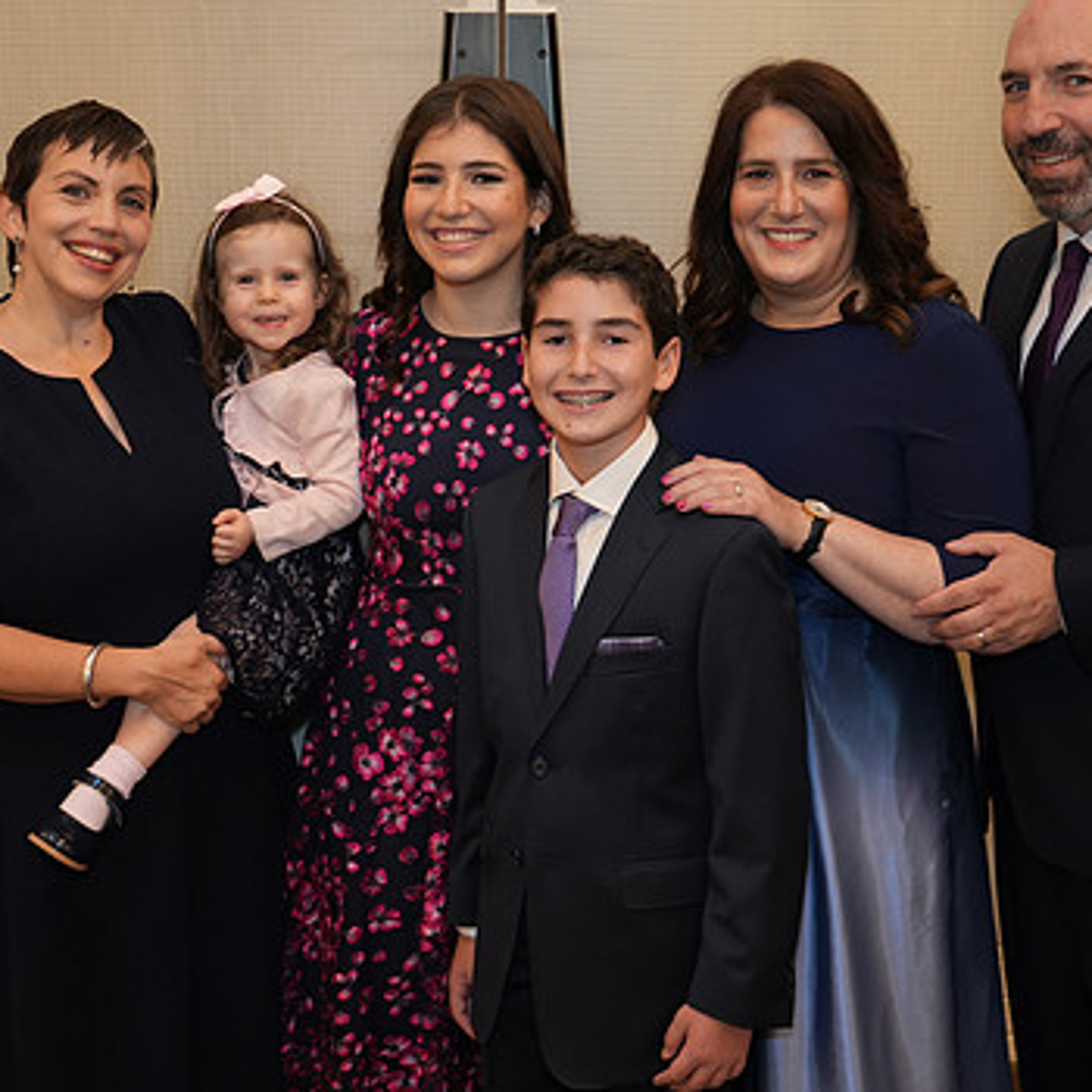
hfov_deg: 27.7
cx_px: 509
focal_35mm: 62
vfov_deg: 27.7
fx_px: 2213
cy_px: 519
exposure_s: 1/80
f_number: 4
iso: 640
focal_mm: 44
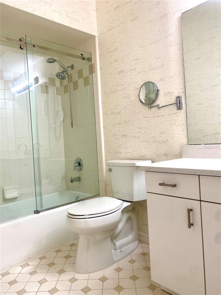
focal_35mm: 26
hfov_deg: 53.1
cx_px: 110
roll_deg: +2.9
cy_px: 148
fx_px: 221
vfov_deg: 67.3
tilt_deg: +0.7
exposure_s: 1/120
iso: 100
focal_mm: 4.25
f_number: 1.8
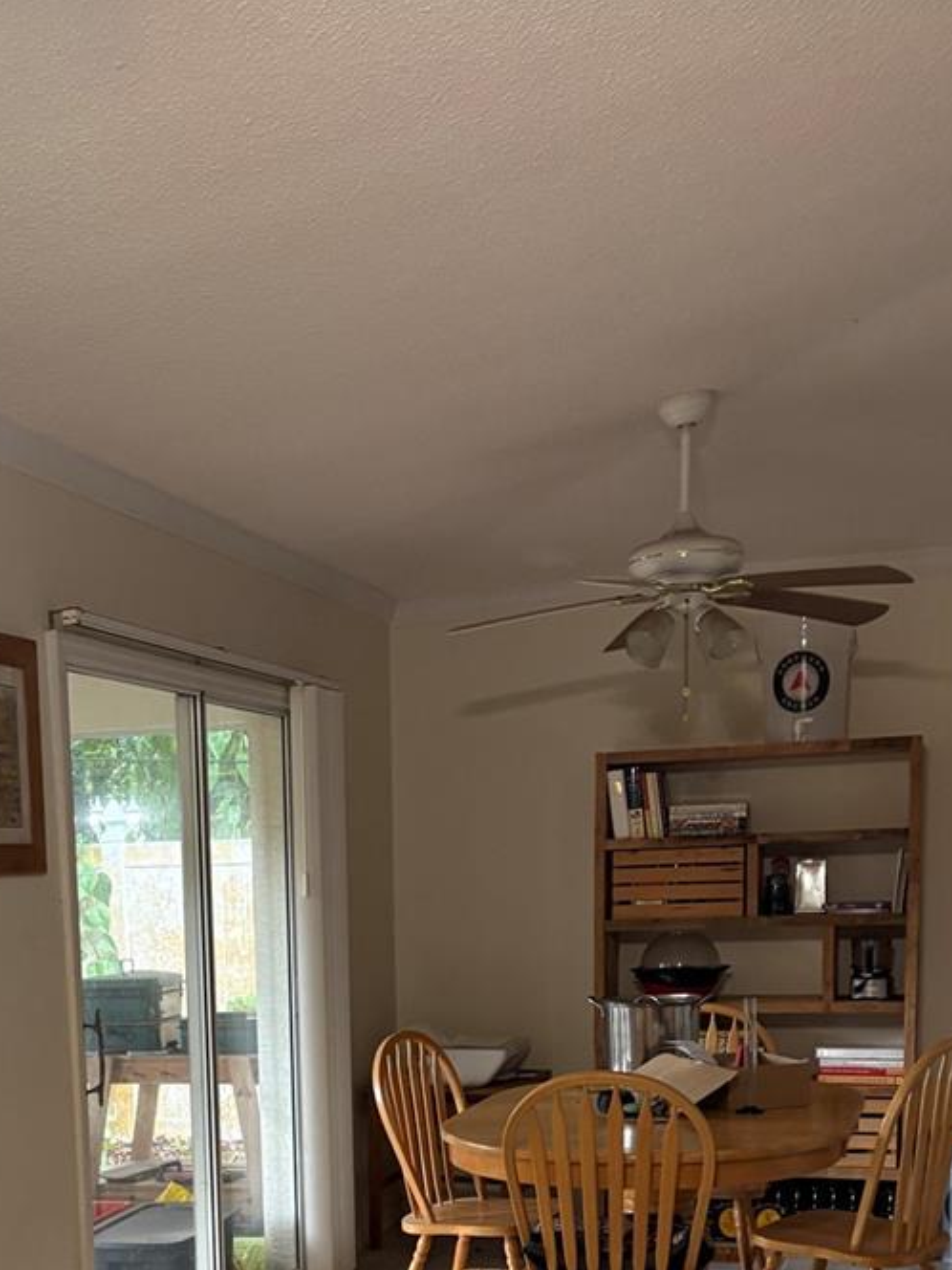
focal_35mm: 47
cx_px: 250
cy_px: 1134
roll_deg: +1.5
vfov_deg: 37.8
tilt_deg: -7.4
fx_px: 1723
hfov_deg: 30.4
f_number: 1.6
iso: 200
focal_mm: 5.96
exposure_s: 1/60
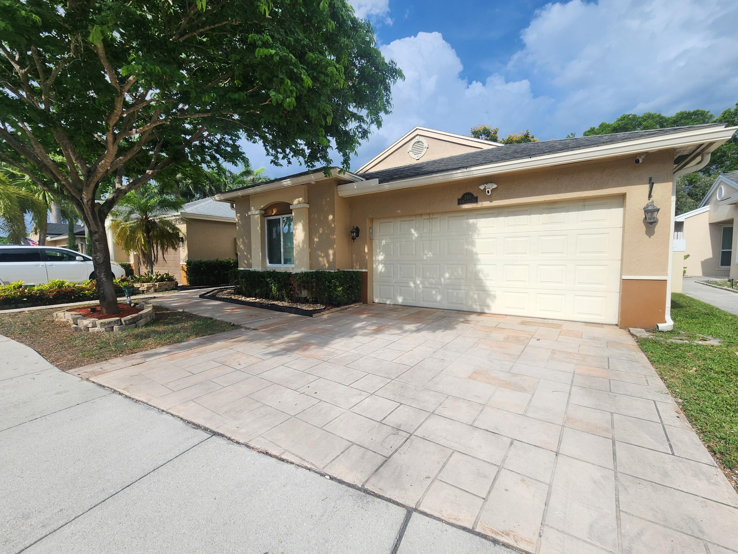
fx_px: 277
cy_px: 277
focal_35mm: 13
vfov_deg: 89.9
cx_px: 369
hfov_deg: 106.2
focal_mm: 2.2
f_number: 2.2
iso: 50
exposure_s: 1/2760
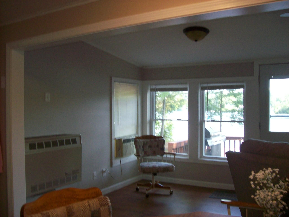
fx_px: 301
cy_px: 108
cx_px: 144
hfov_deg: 51.4
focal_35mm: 36
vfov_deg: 39.7
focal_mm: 6
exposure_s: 1/68.2
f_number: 2.7
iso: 200
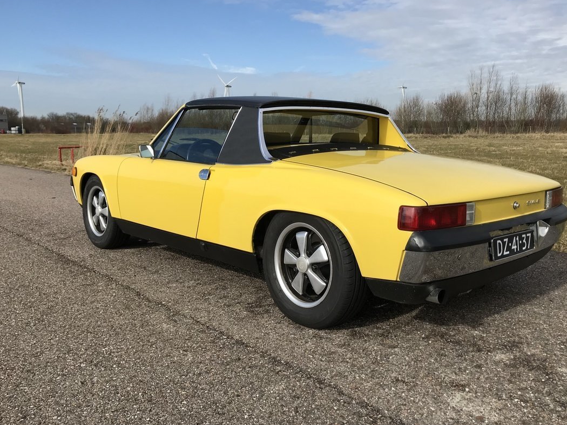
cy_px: 200
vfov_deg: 44.2
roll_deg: +1.1
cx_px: 307
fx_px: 524
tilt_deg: -6.7
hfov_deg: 56.7
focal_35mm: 32
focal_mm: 3.99
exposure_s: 1/2457
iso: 20
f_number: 1.8
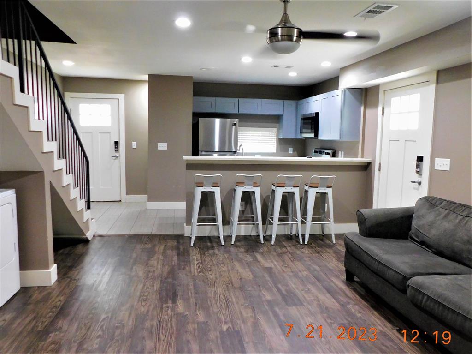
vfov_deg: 56.8
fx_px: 327
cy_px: 177
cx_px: 236
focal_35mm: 24
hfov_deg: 71.6
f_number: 3
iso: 400
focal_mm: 4.1
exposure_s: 1/25
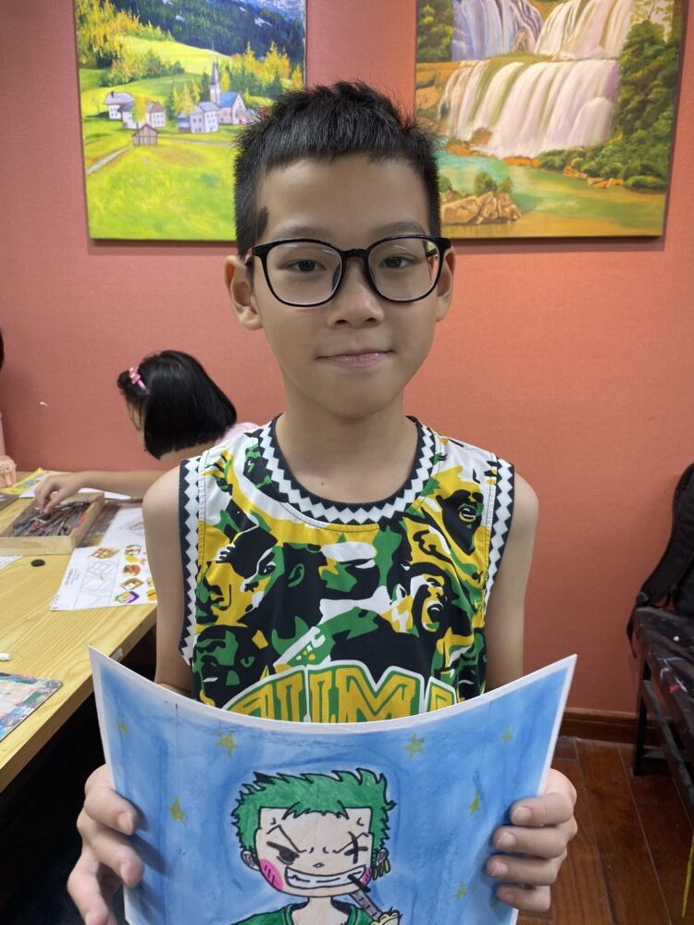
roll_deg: -0.9
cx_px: 347
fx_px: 695
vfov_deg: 67.3
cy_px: 462
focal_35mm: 26
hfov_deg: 53.1
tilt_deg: -13.0
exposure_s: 1/100
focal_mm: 4.25
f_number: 1.8
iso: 100
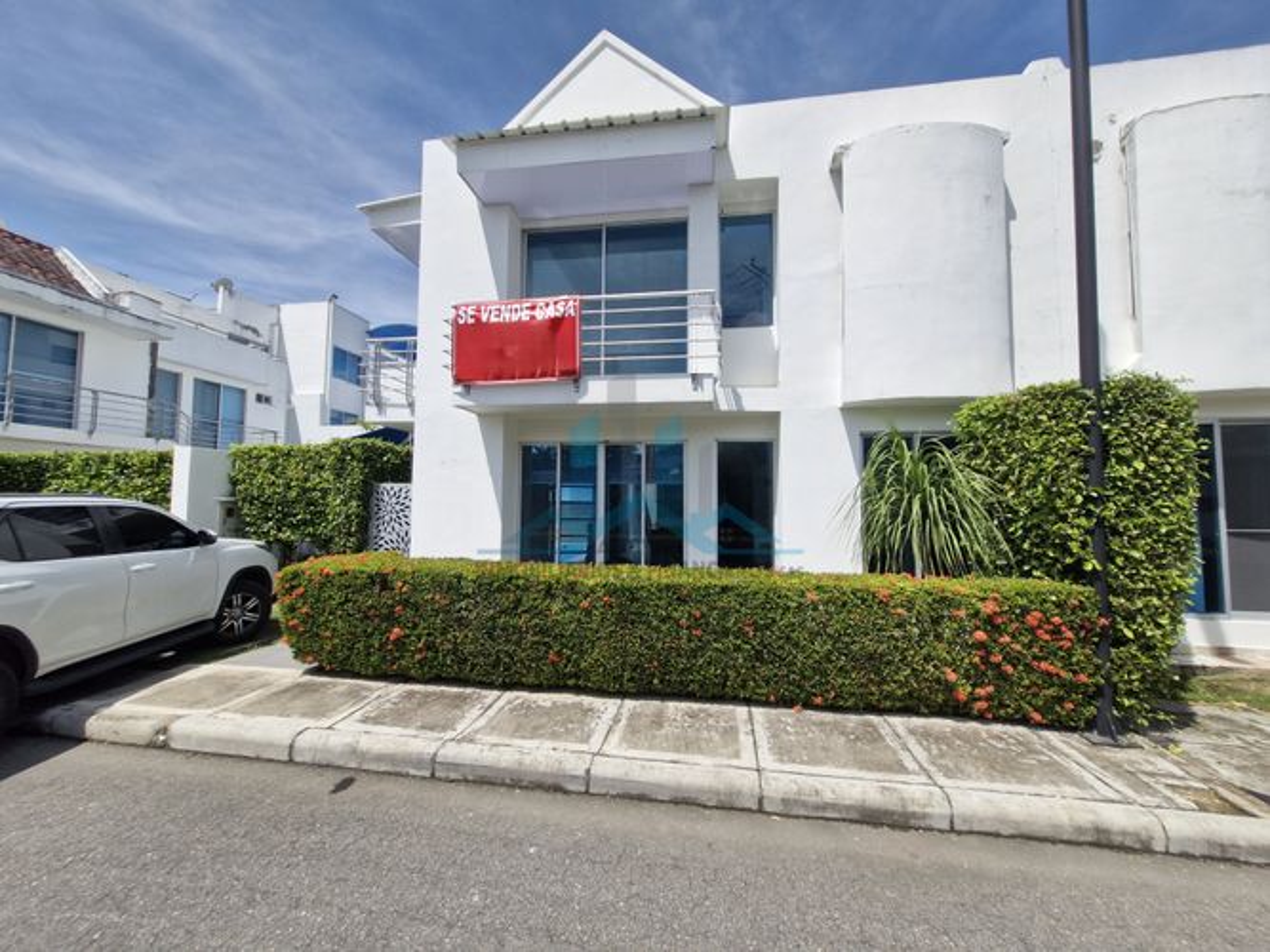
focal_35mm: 13
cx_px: 635
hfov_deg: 106.2
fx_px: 477
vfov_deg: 89.9
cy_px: 476
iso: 50
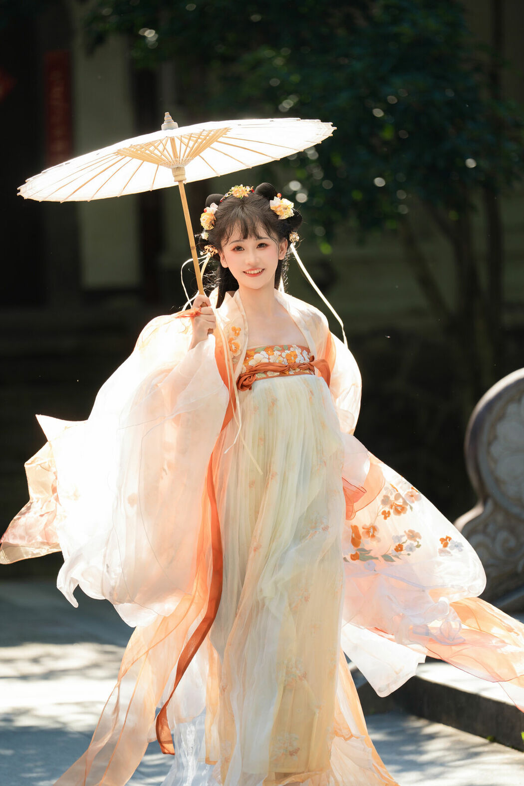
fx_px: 3733
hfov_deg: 8.0
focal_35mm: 171
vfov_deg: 12.0
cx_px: 262
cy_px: 393
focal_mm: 171
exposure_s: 1/640
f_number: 2.8
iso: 250
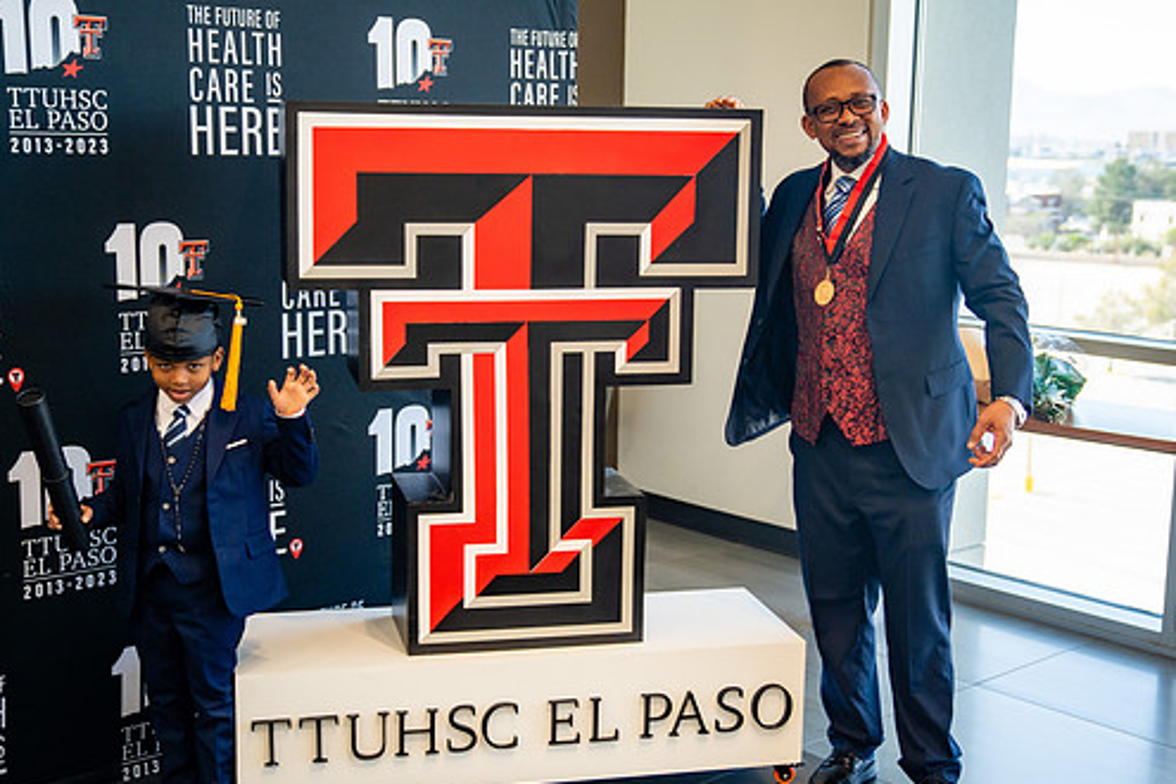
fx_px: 1633
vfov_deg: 27.0
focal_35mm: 50
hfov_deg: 39.6
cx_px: 612
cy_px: 421
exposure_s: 1/160
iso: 320
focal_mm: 37
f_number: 2.8
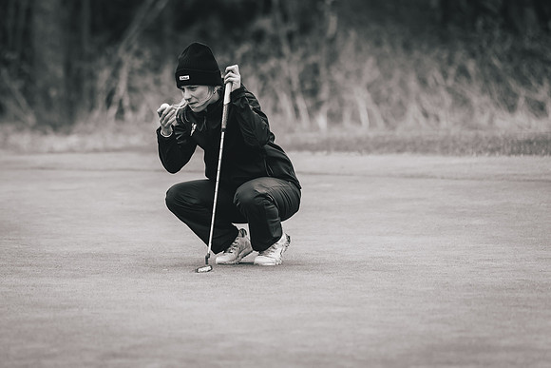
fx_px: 3757
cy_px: 151
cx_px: 202
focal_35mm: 245
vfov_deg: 5.6
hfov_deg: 8.4
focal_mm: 150
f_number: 2.8
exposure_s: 1/4000
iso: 640
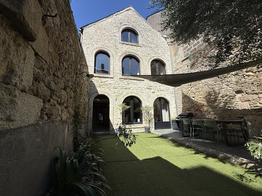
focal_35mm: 14
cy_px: 98
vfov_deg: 85.7
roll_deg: +0.9
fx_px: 106
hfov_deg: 102.1
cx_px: 131
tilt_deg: +10.7
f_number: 2.2
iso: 50
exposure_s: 1/2320
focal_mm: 2.22
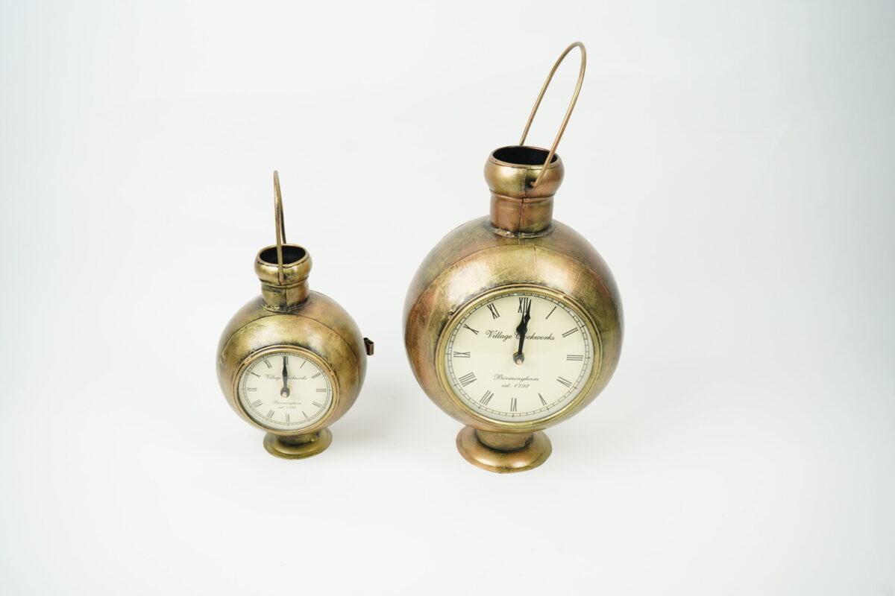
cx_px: 448
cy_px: 298
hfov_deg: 57.2
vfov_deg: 40.0
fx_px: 820
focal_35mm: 33
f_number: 6.3
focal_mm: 33
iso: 1250
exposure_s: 1/320
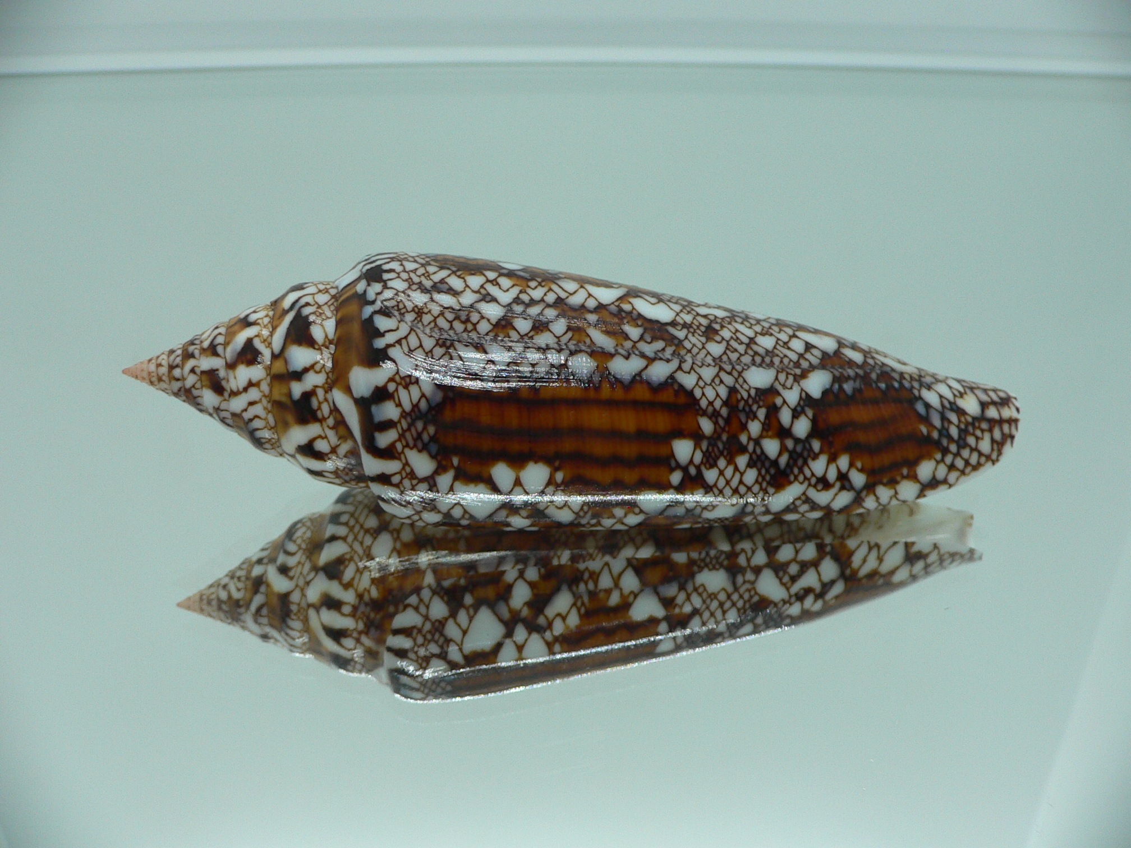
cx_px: 566
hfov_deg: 52.6
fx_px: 1144
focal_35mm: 35
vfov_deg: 40.7
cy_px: 424
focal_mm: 4.6
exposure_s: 1/60
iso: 100
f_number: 2.8
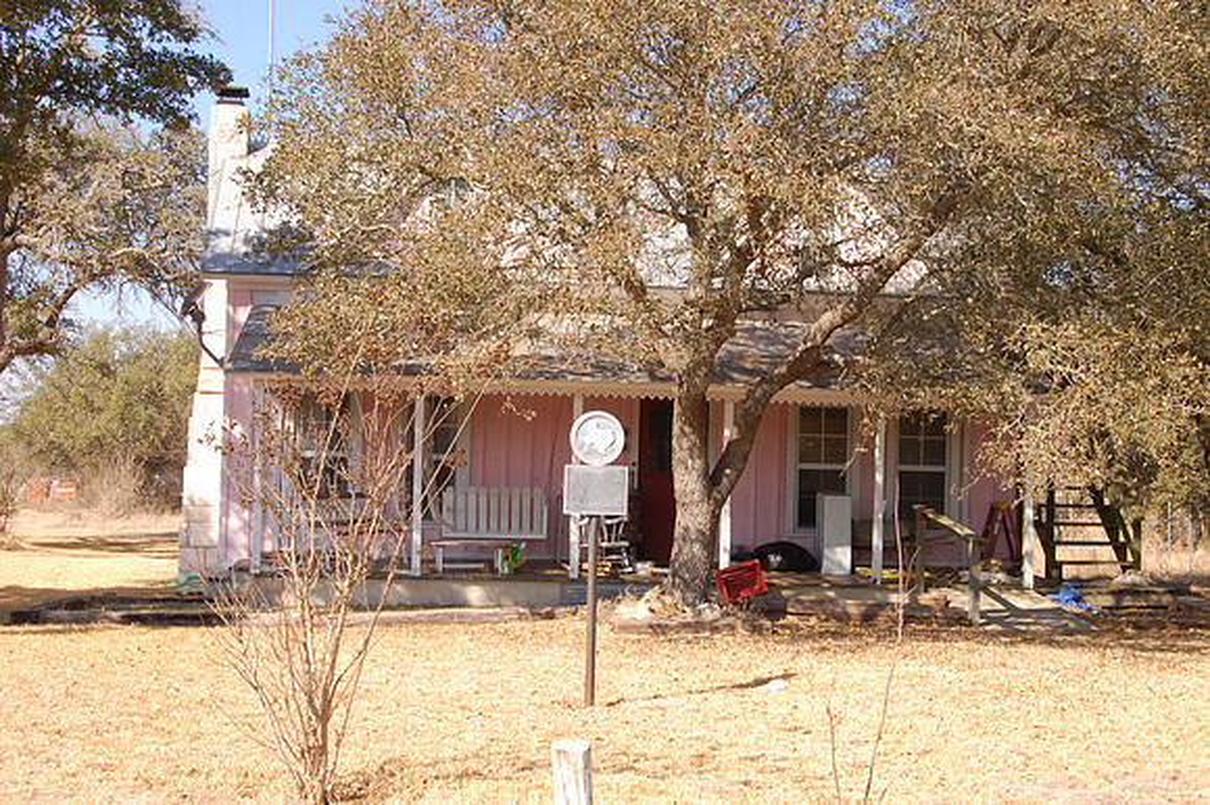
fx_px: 1713
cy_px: 402
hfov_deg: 38.9
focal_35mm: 51
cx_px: 605
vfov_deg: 26.5
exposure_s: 1/160
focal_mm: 34
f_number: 13
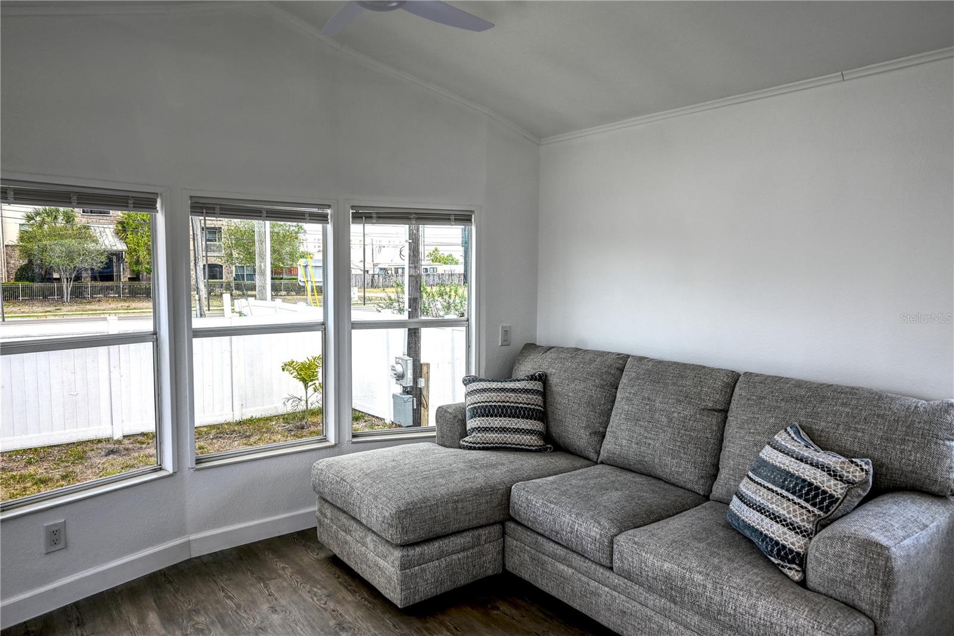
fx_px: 623
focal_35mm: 24
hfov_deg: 74.9
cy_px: 318
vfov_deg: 54.1
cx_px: 477
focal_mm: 23.5
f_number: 5.6
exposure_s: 1/125
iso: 200
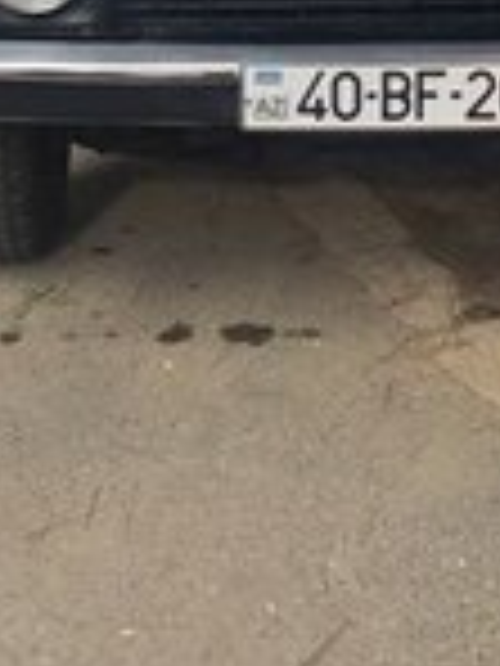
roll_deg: +0.8
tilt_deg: -6.0
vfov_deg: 18.6
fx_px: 1868
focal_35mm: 97
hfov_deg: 15.2
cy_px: -225
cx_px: 329
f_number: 2.2
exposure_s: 1/172
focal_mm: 4.15
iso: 32
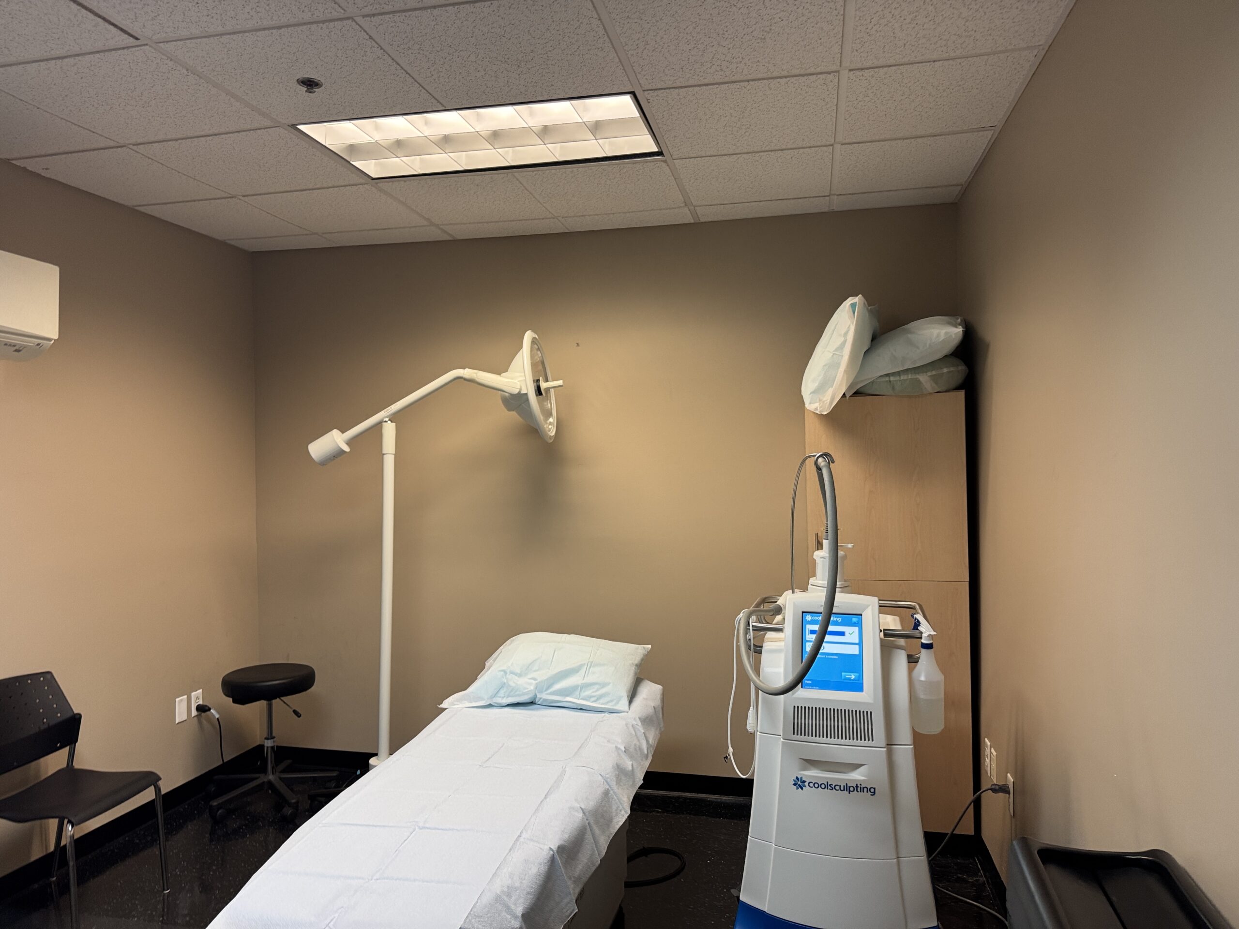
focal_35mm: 24
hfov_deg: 71.6
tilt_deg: +2.5
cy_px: 464
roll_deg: -1.4
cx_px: 620
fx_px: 859
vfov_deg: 56.8
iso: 200
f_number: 1.78
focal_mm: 6.76
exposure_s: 1/120
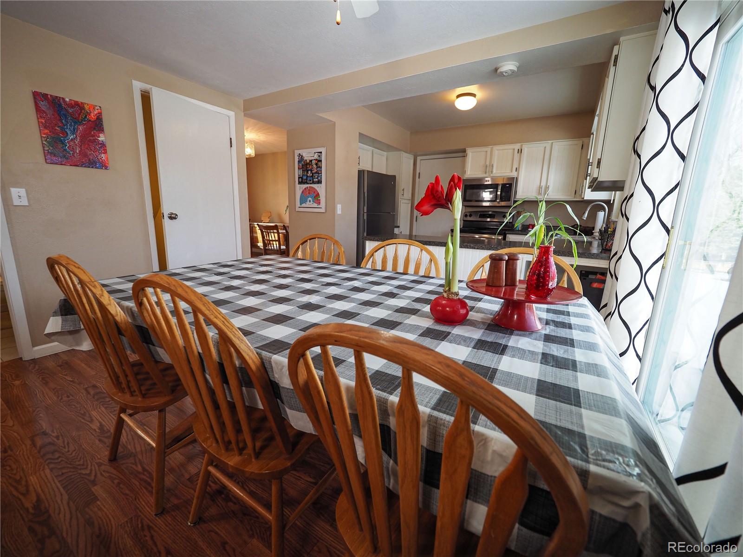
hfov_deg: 102.1
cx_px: 372
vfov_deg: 85.7
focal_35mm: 14
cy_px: 278
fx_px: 300
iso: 200
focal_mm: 7
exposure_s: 1/60
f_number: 2.8
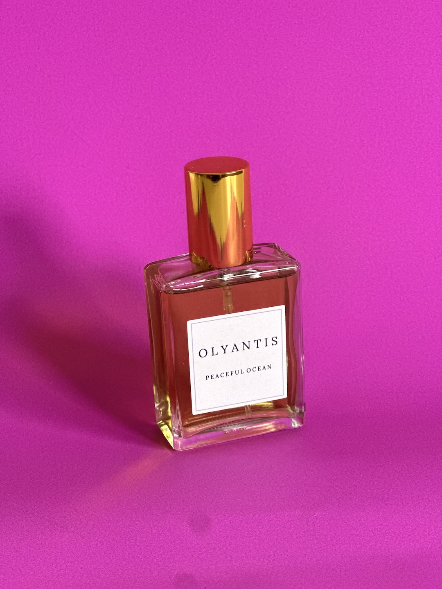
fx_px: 1311
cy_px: 294
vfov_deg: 25.3
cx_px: 221
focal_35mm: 77
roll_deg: +0.9
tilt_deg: -22.1
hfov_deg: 19.1
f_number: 2.8
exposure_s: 1/66
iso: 250
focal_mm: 9
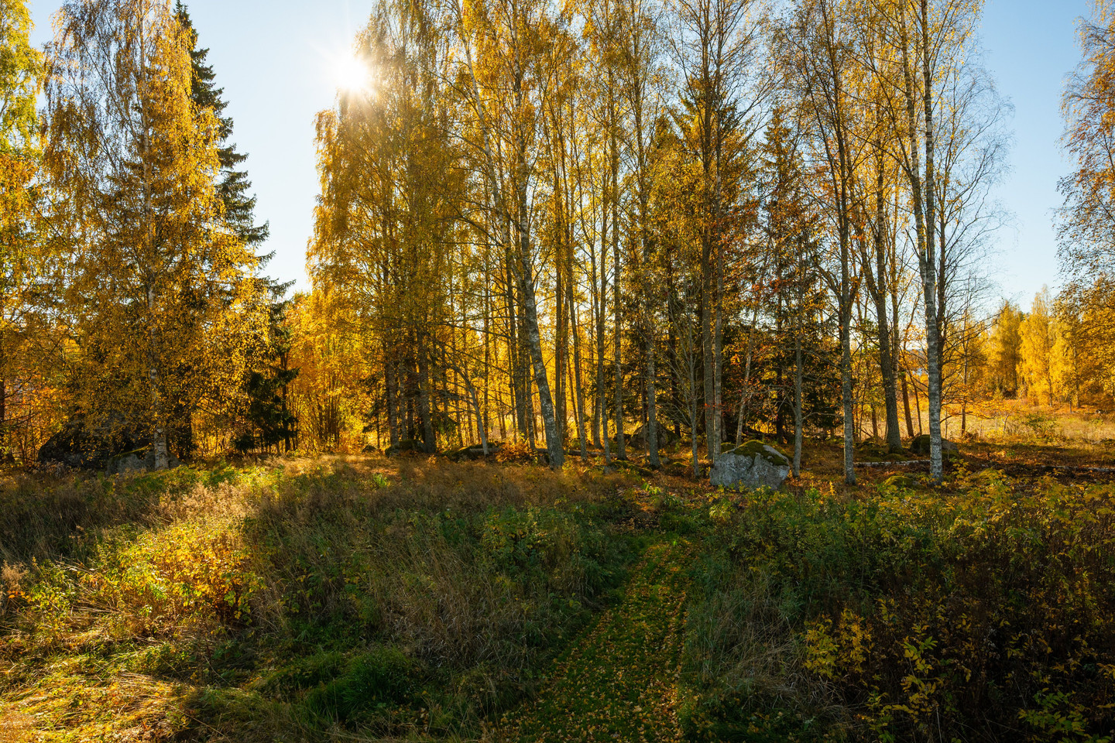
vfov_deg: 56.1
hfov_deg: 77.3
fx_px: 697
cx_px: 558
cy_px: 372
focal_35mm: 22
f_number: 10
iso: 250
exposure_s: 1/320
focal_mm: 22.5
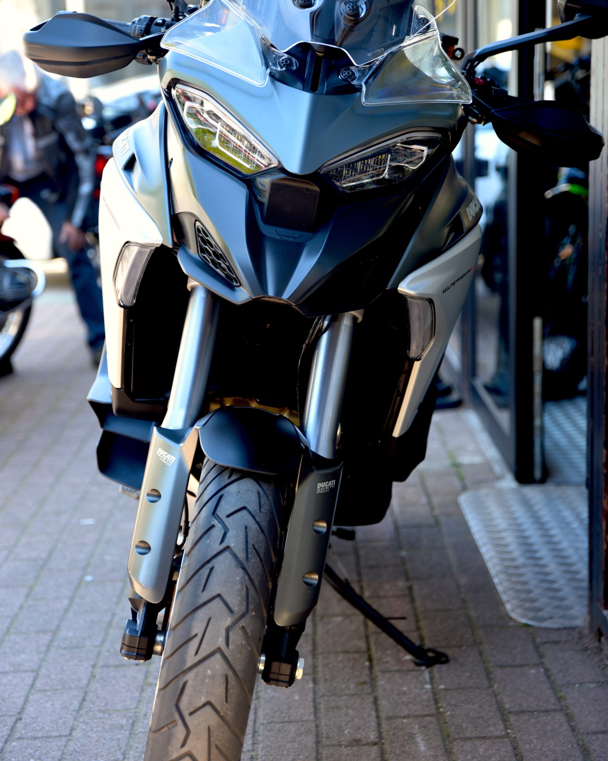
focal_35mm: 70
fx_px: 1575
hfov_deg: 21.9
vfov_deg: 27.1
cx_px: 304
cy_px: 313
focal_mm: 62
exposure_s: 1/50
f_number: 2.8
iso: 100
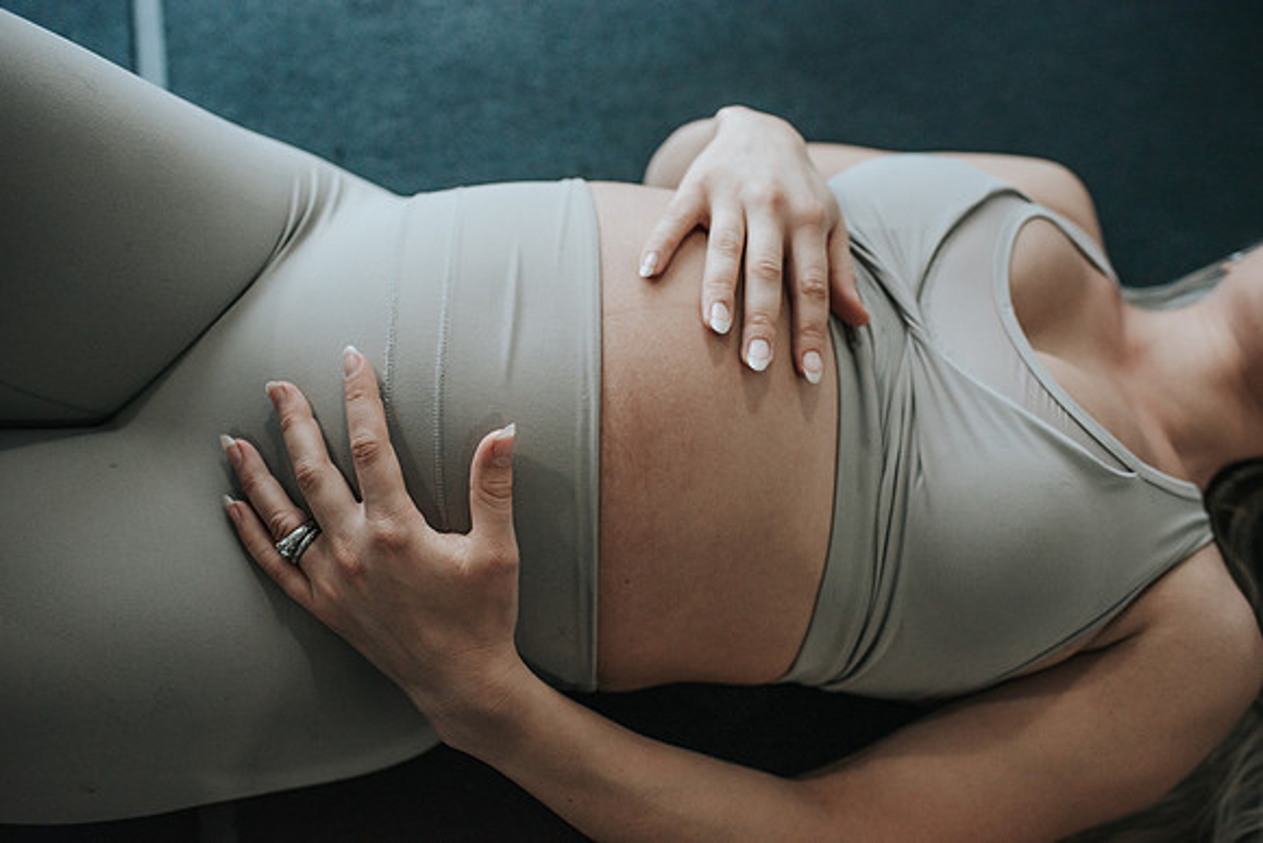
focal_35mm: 35
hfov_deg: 54.4
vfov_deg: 37.9
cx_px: 632
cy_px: 422
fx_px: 1228
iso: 800
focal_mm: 35
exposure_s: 1/250
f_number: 3.2
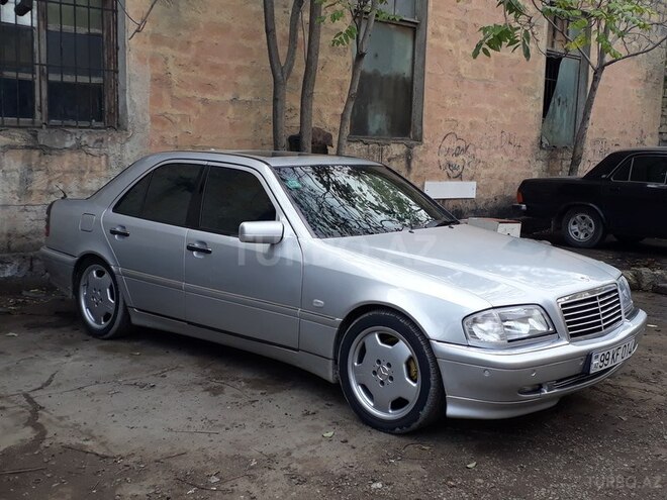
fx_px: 520
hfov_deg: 65.3
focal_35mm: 27
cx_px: 334
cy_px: 250
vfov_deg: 51.4
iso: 40
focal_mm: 3.6
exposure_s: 1/564
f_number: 1.9
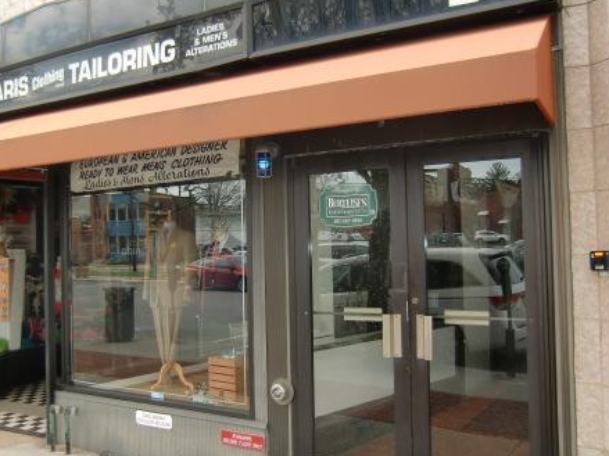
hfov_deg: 52.5
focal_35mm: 35
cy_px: 216
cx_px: 273
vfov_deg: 40.7
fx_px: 616
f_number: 3.2
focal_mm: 4.3
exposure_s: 1/160
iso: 64
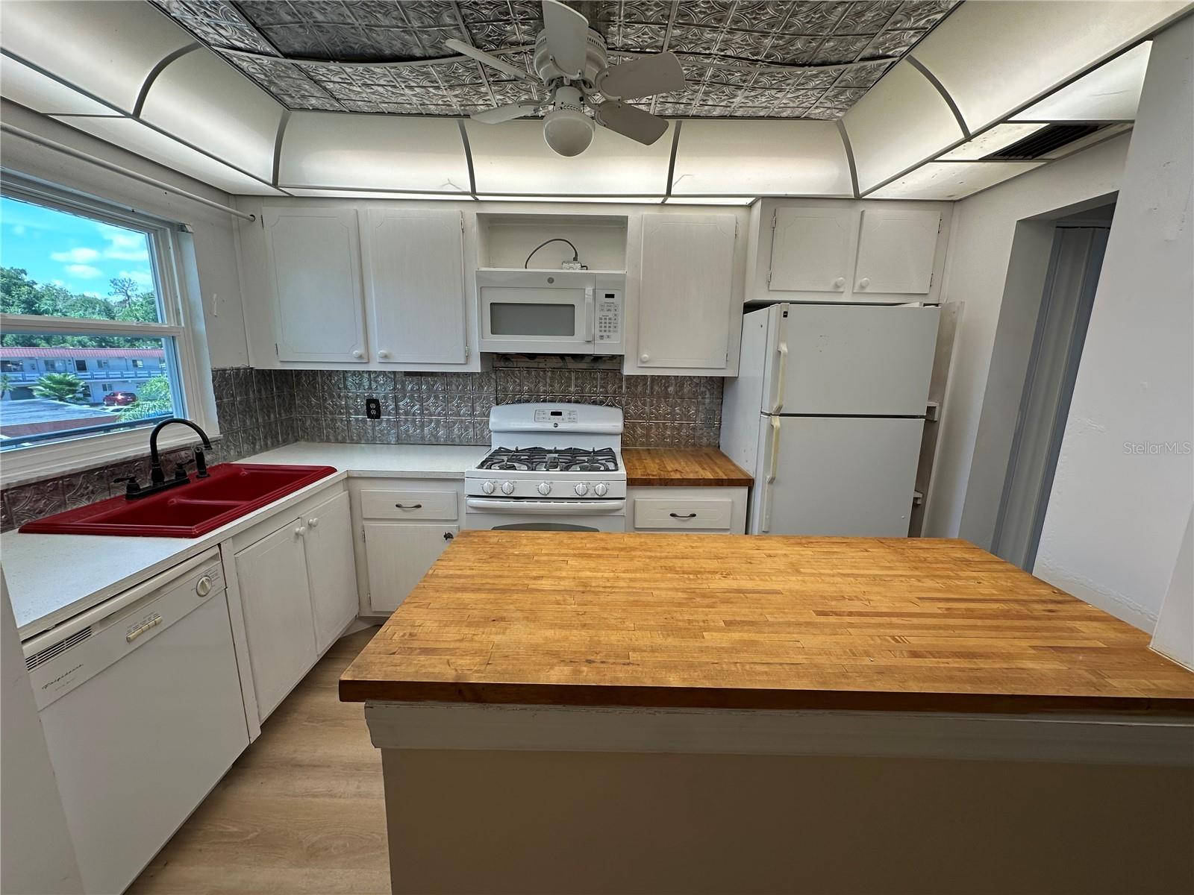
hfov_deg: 102.1
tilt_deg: -11.2
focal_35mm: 14
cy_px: 448
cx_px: 597
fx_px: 483
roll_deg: -1.8
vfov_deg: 85.7
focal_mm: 2.22
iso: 40
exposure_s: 1/123
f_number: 2.2
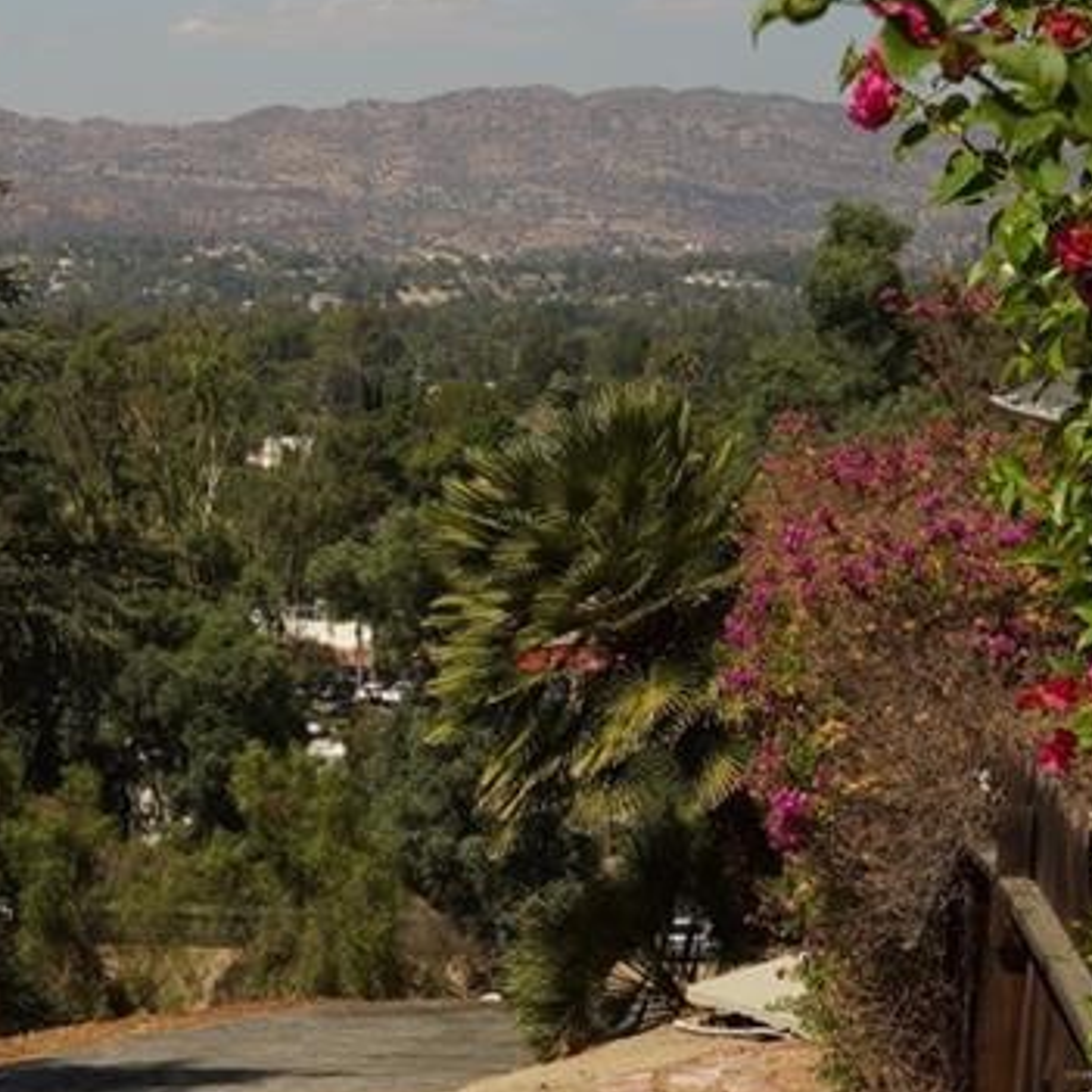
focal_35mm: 124
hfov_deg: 13.7
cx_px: -180
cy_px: 848
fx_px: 4426
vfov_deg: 14.0
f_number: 20
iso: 100
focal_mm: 50
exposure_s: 1/60
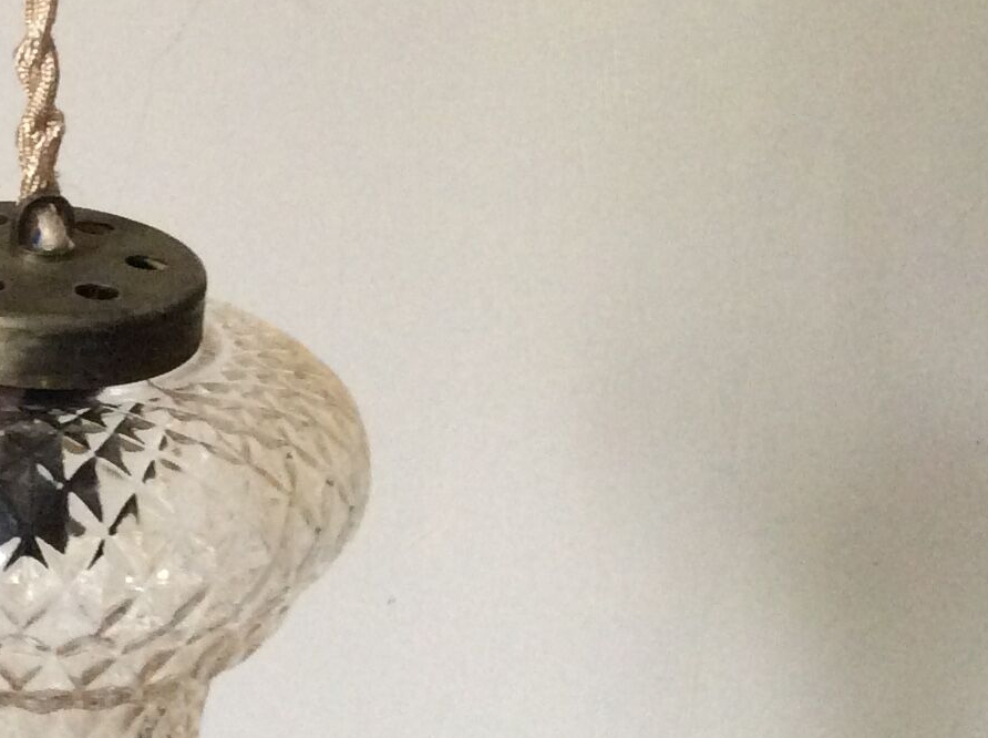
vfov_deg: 15.8
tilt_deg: -17.2
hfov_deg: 20.3
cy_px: 247
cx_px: -42
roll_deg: -0.5
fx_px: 2650
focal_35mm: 93
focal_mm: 3.3
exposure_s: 1/25
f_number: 2.4
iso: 160
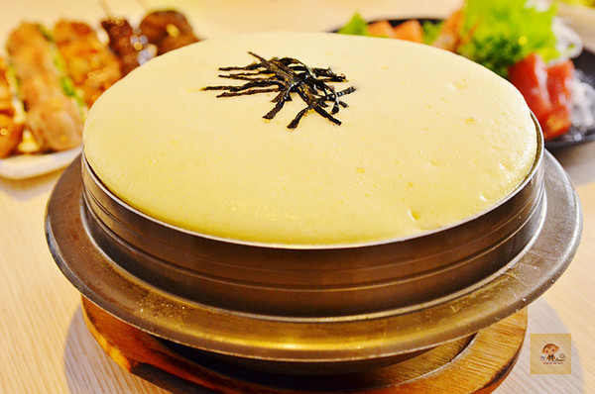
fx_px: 990
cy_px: 197
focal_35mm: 60
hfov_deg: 33.4
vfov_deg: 22.5
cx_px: 298
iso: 800
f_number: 5.6
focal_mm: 40
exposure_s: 1/100
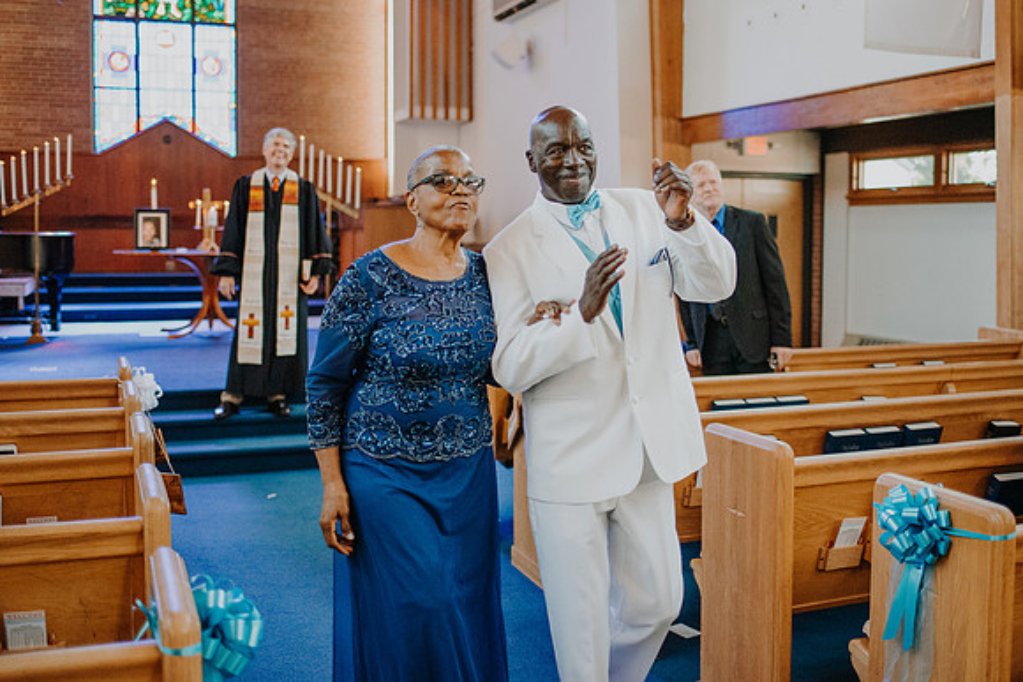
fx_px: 1137
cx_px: 559
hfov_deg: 48.4
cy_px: 309
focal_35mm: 40
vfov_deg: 33.4
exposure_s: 1/1250
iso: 4000
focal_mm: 35
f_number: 1.8
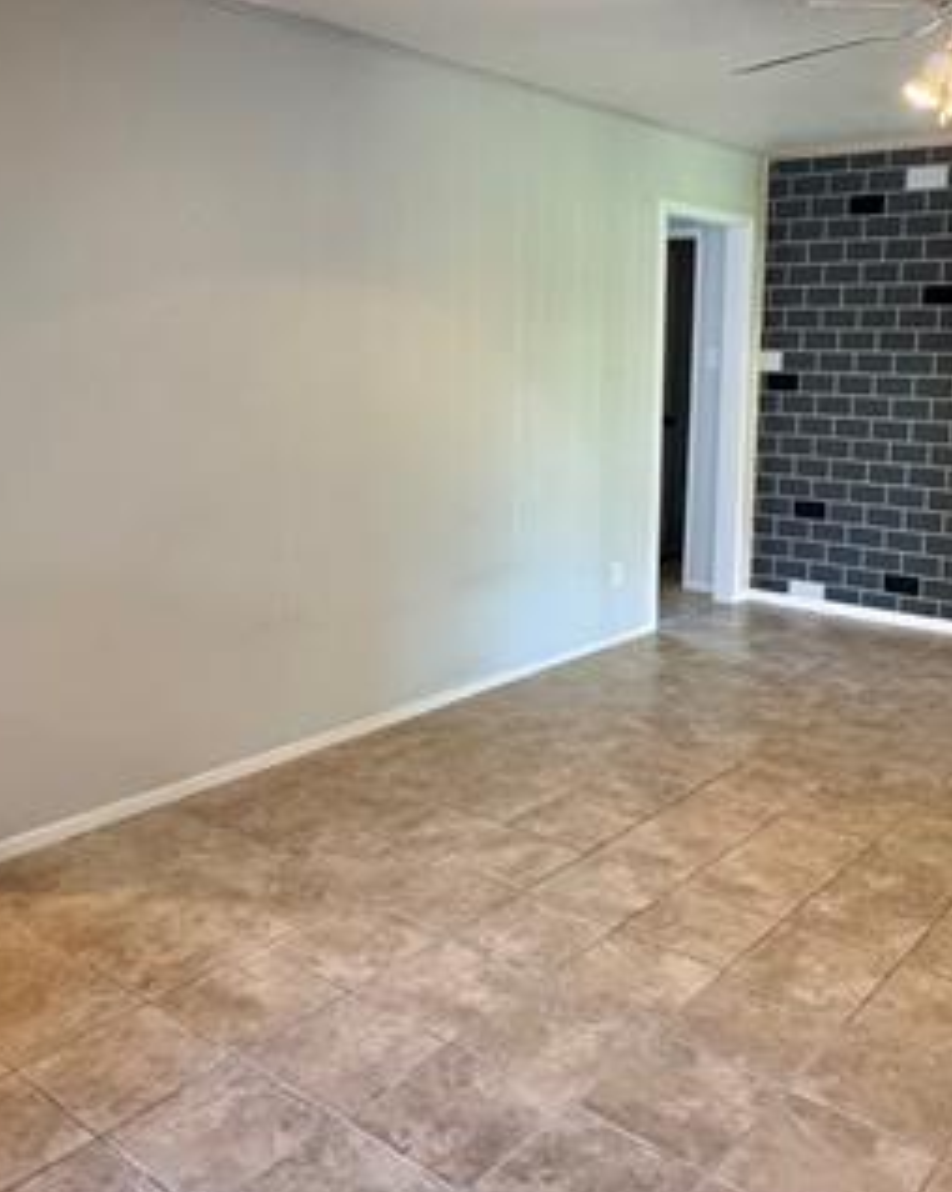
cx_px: 540
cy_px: 532
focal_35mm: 33
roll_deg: -0.6
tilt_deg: -10.0
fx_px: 1163
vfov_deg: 54.1
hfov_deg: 44.4
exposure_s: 1/60
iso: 400
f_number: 2.2
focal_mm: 2.22
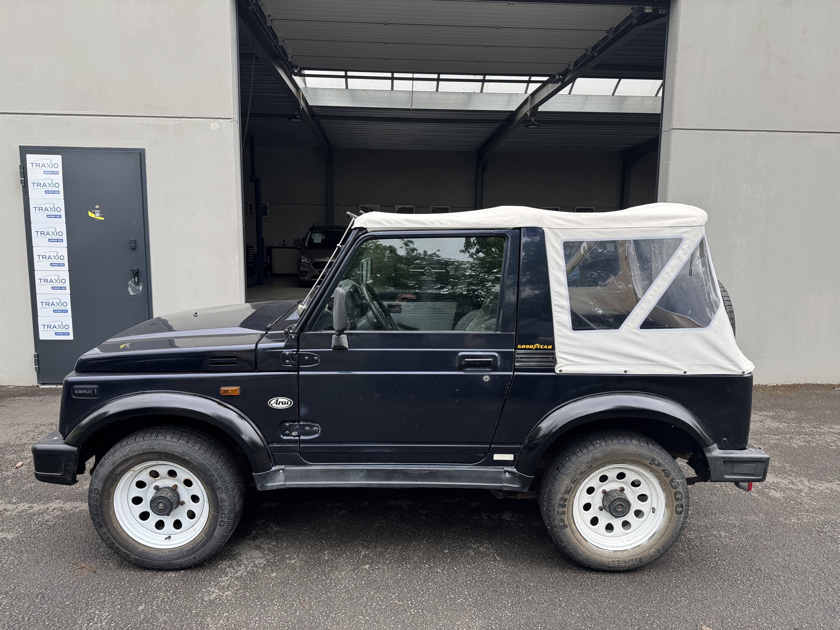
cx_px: 420
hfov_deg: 71.6
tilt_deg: -7.6
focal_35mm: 24
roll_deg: -0.1
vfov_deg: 56.8
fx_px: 582
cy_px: 315
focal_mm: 6.76
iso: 80
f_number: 1.78
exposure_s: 1/539
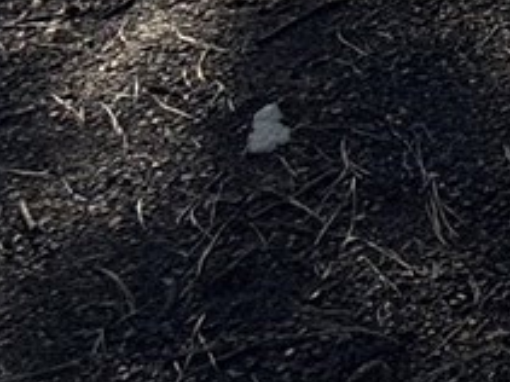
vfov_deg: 10.3
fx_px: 1561
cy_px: -742
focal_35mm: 106
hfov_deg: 13.8
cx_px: 1182
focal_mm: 2.22
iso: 80
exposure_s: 1/3125
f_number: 2.2
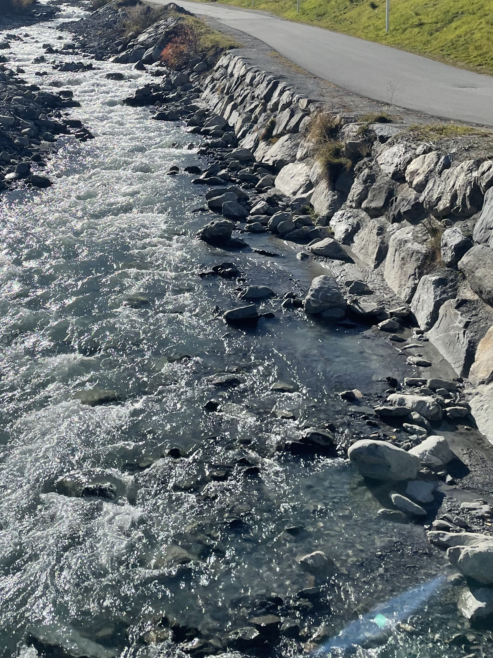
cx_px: 74
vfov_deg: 39.2
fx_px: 874
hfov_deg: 30.5
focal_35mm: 46
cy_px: 105
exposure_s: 1/6897
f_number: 1.6
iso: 32
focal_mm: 4.2
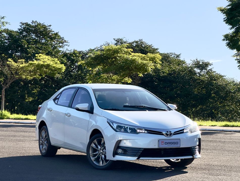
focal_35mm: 77
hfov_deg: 25.3
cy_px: 90
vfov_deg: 19.3
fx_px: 536
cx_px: 120
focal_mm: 9
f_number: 2.8
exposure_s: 1/1292
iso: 25
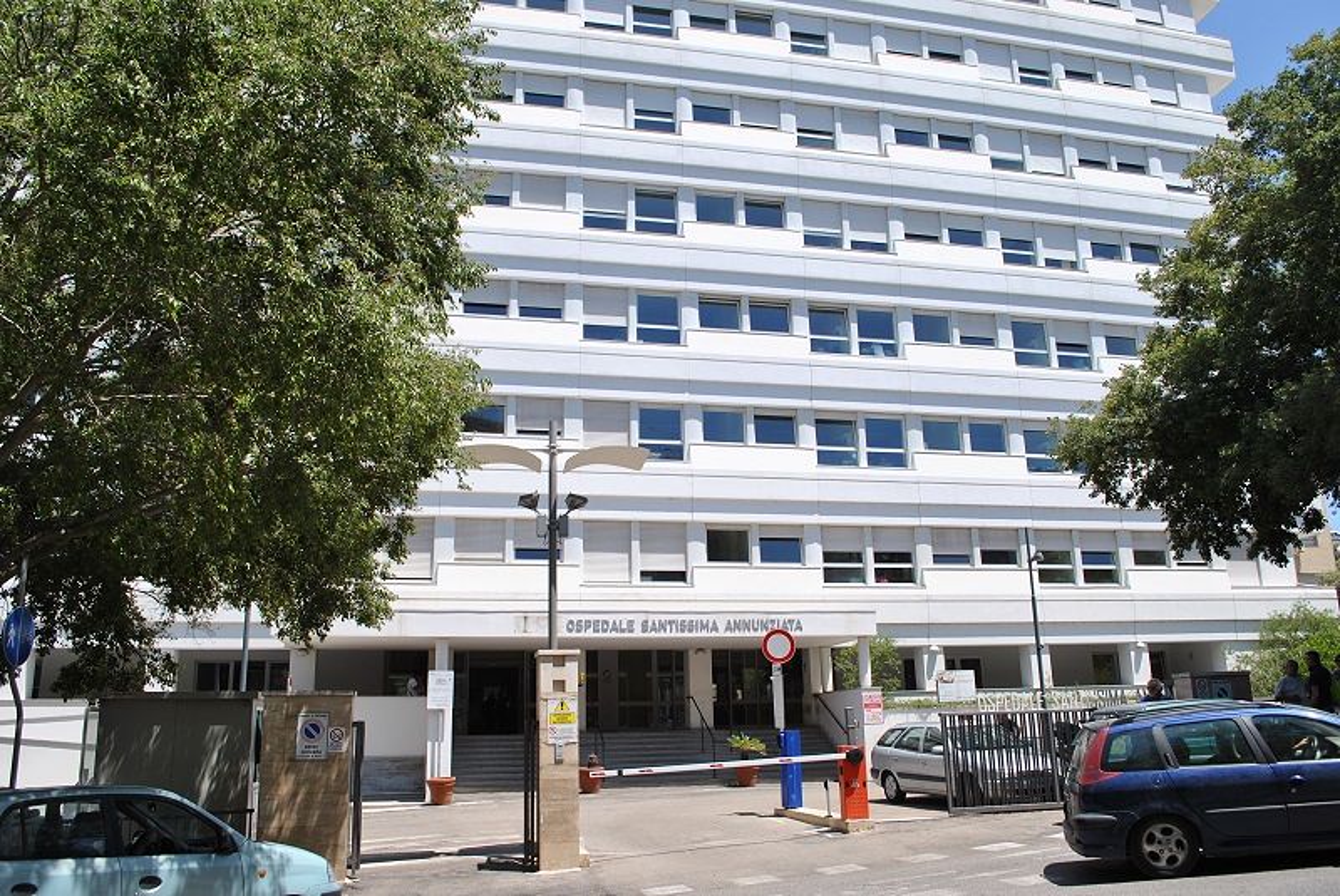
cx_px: 670
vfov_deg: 48.0
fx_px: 1006
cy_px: 448
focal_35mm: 27
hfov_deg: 67.3
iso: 100
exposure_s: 1/250
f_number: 8
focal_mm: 18
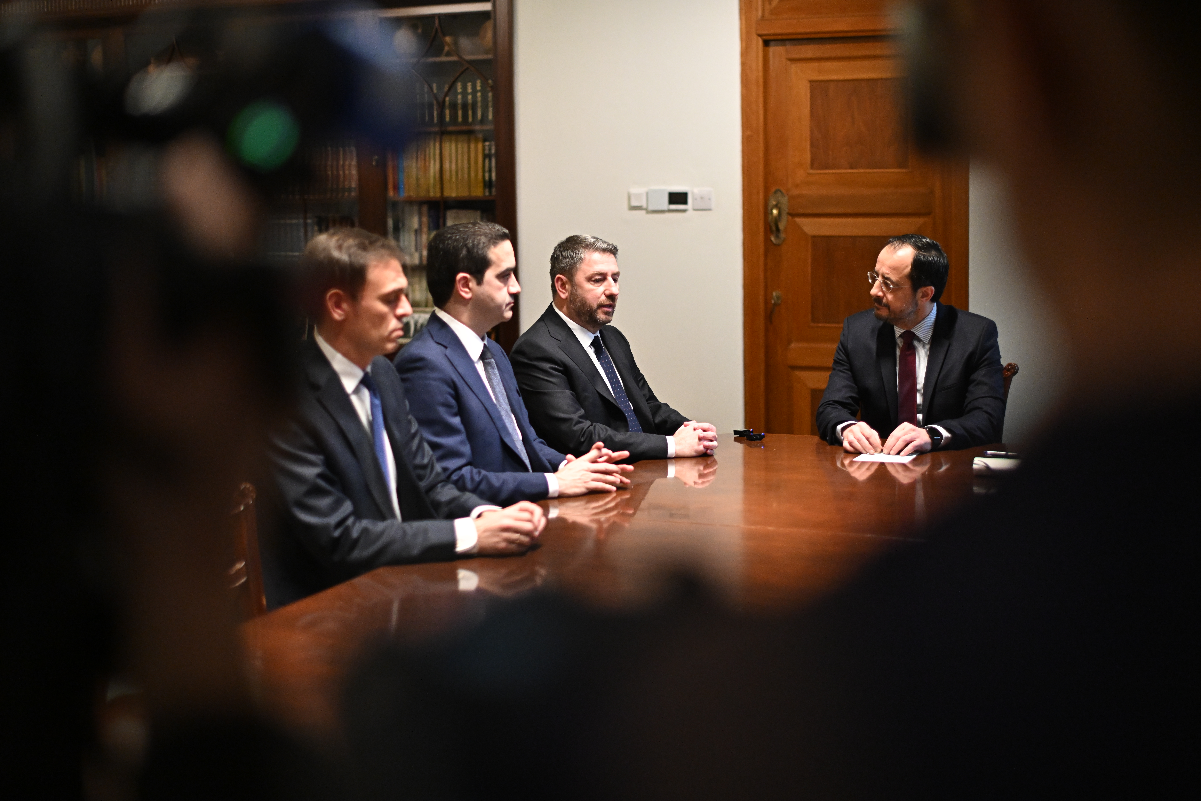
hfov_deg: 39.6
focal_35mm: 50
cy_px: 400
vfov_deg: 27.0
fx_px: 1668
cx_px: 600
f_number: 2
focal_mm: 50
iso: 4000
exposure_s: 1/2000
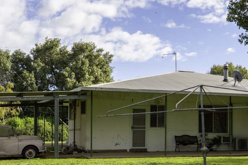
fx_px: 413
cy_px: 109
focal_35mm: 60
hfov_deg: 33.3
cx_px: 147
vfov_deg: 22.5
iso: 400
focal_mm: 20
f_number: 11
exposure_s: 1/200
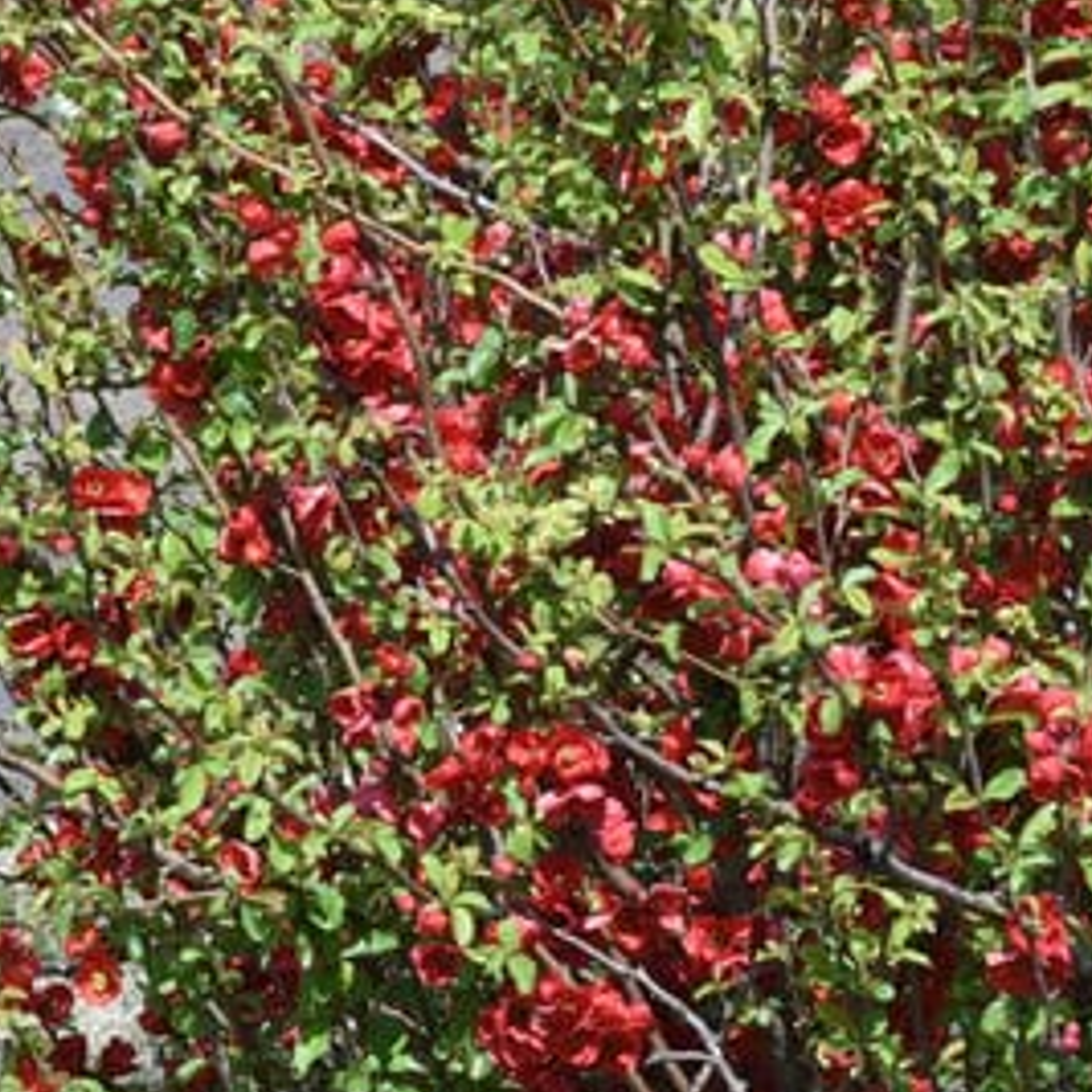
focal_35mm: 360
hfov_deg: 4.9
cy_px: 448
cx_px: 1157
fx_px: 12849
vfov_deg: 4.9
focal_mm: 90
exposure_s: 1/125
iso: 200
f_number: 18
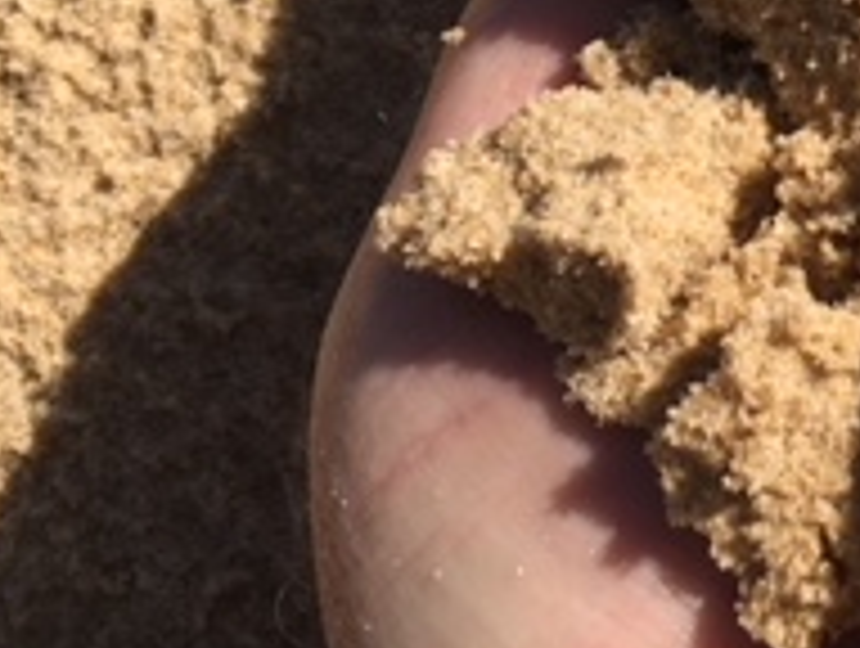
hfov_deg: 18.2
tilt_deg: -48.5
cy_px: -104
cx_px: 1238
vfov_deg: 14.8
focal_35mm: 97
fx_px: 2414
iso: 25
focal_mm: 4.15
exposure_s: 1/1972
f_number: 2.2
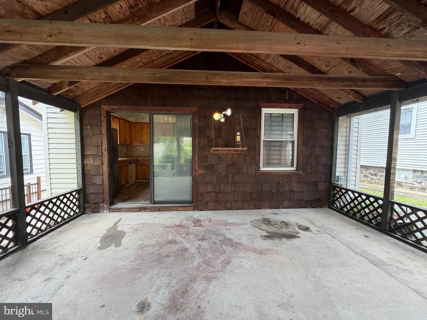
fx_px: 173
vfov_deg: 85.7
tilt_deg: -3.0
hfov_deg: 102.1
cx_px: 214
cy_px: 160
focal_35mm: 14
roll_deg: +0.4
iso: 80
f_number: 2.2
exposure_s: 1/121
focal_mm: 2.22
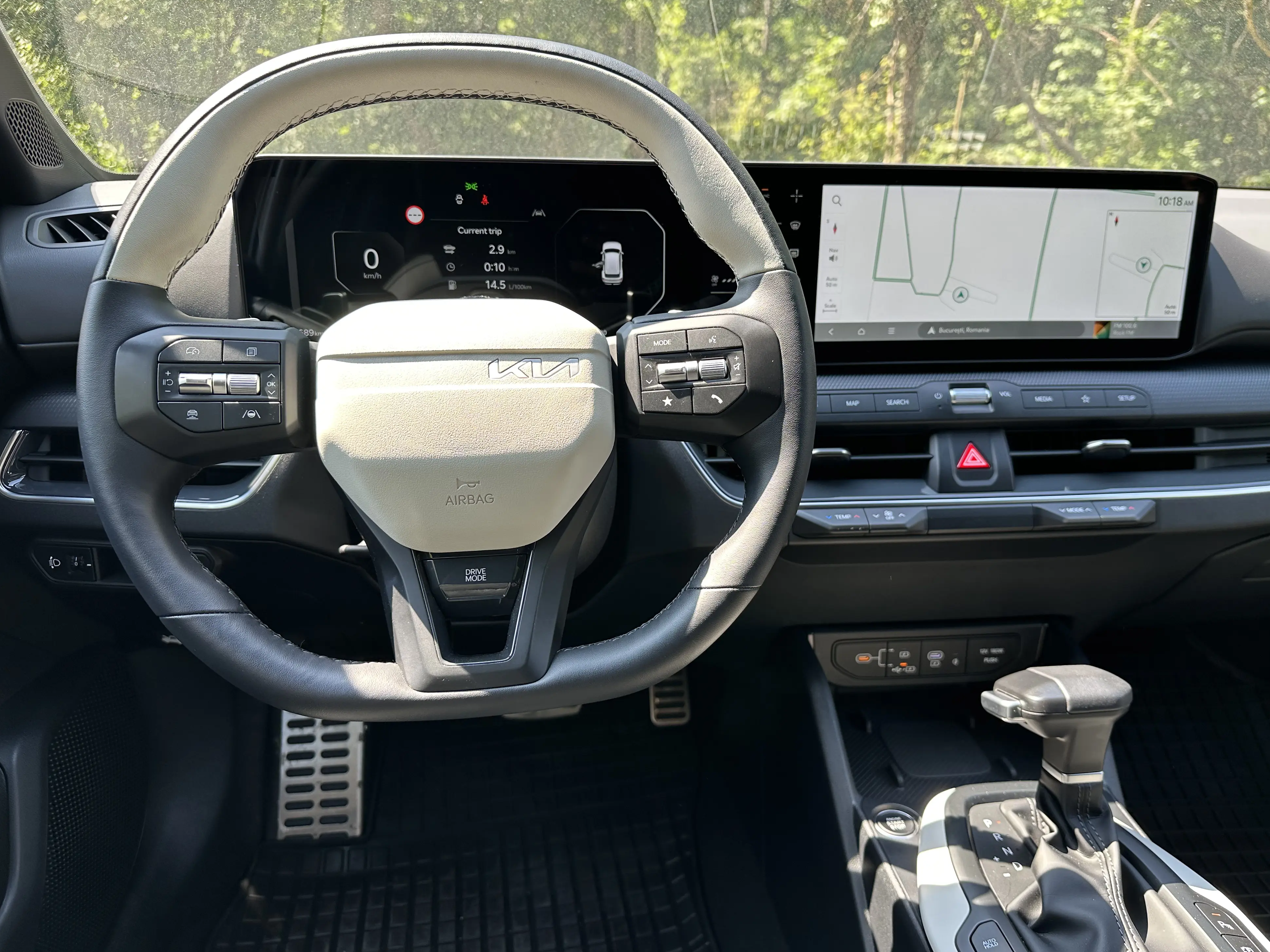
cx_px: 650
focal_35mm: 25
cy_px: 491
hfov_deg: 69.4
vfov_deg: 54.9
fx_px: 917
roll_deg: -2.1
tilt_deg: -19.5
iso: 80
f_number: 1.78
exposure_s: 1/200
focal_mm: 6.86
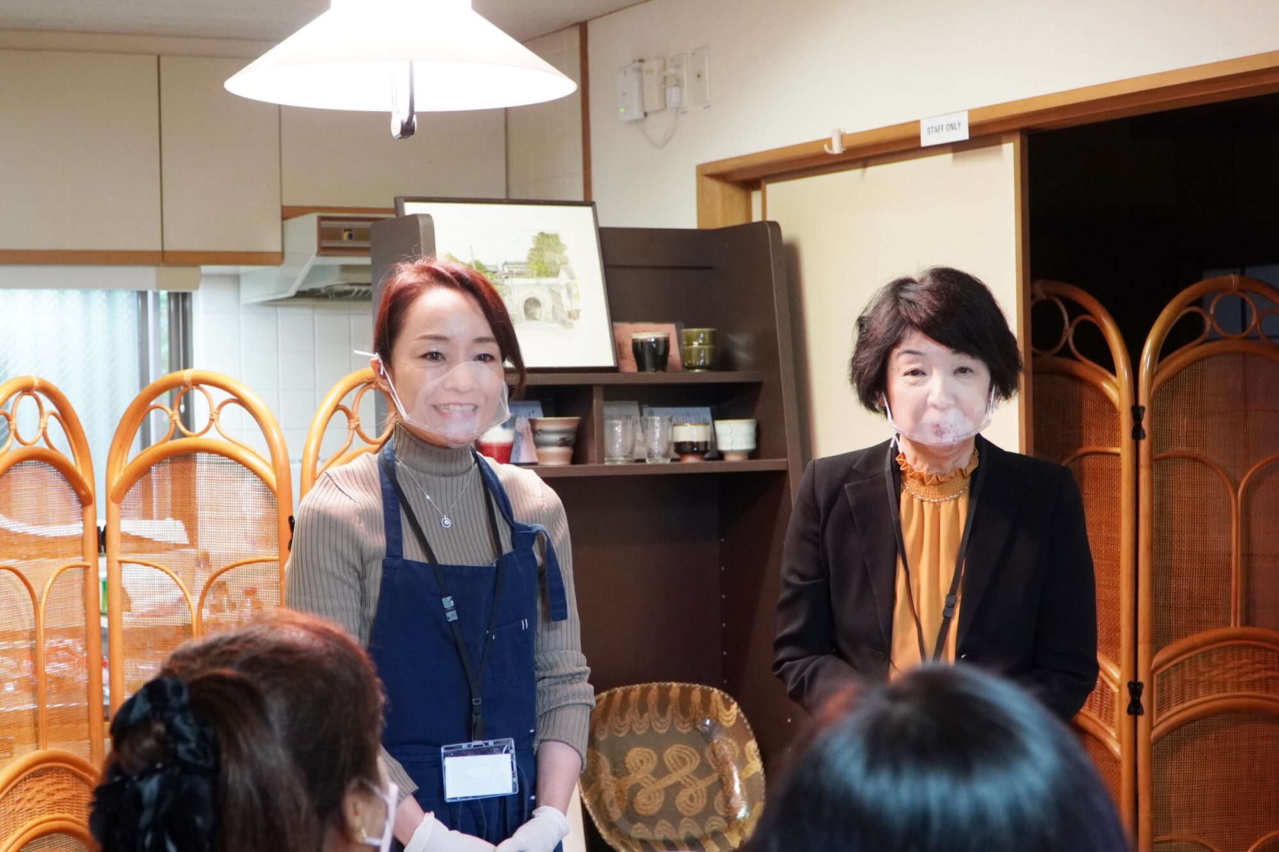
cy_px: 426
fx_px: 1758
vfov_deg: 27.3
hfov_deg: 40.0
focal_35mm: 50
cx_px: 640
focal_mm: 33
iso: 2000
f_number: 4
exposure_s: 1/50
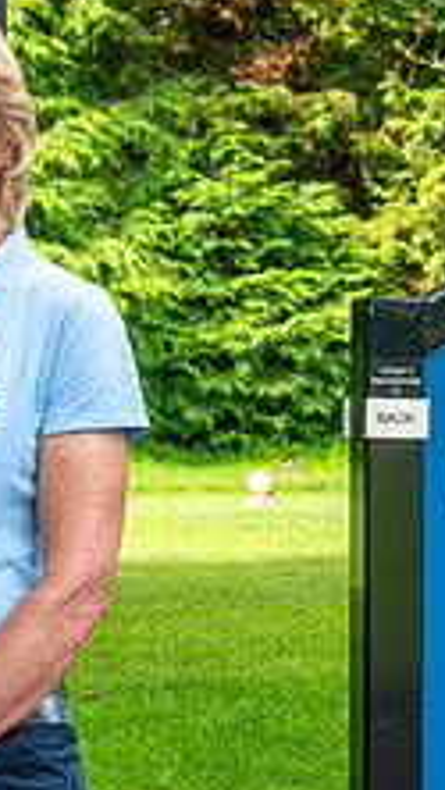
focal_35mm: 159
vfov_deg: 13.5
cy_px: 324
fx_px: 3333
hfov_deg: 7.2
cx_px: -555
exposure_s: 1/100
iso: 160
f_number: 7.1
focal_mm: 58
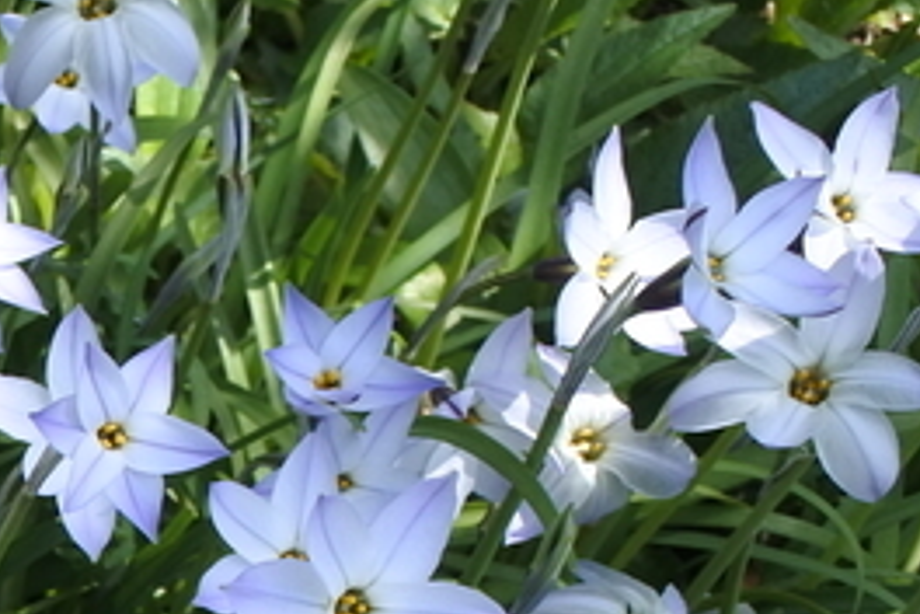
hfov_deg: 13.2
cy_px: 980
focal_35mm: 132
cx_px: -976
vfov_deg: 10.0
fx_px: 3373
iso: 160
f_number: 4.5
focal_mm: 10.9
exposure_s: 1/320
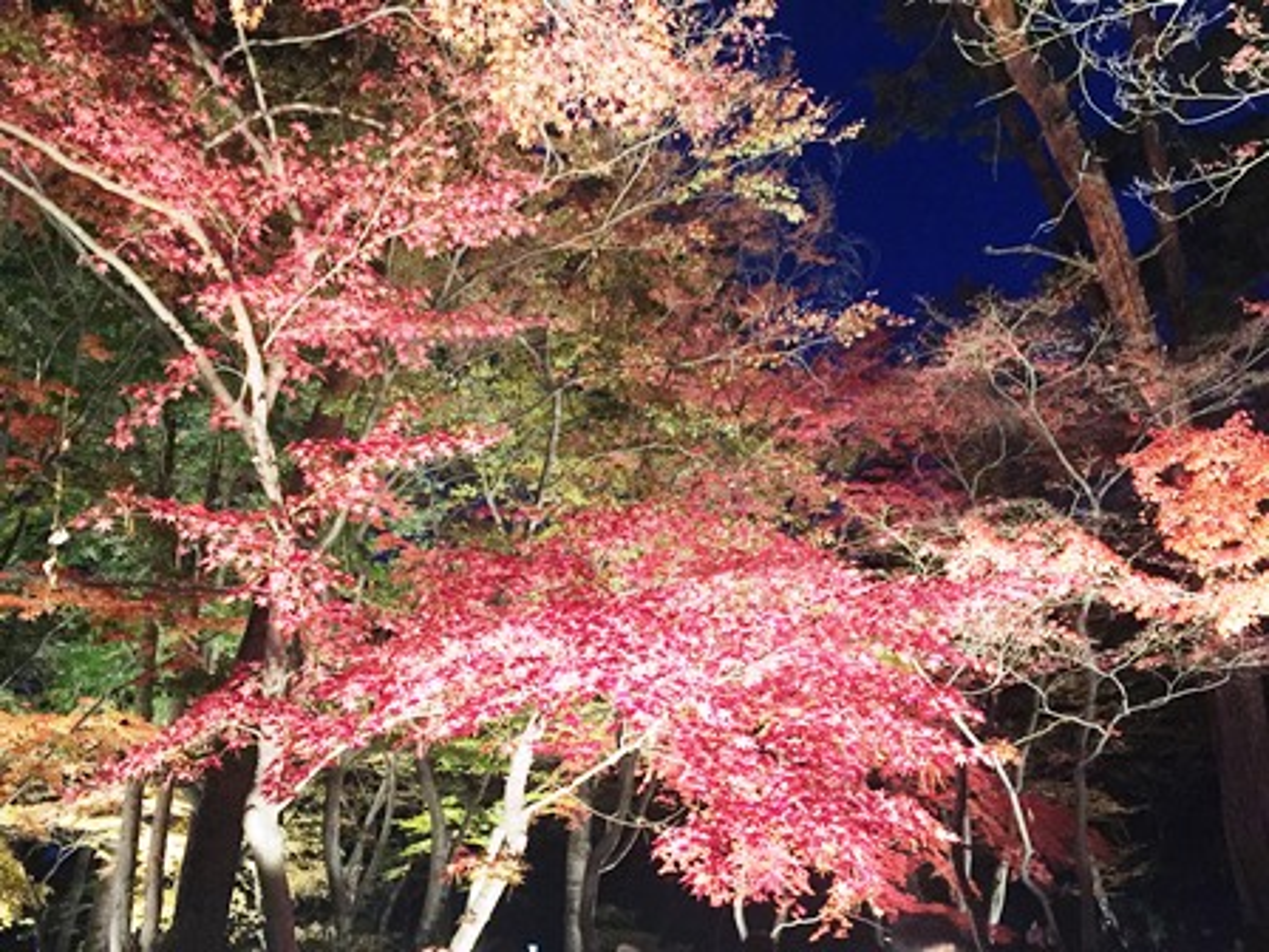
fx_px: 1063
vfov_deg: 48.2
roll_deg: +3.7
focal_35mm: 29
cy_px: 476
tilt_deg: +21.5
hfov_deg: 61.7
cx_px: 634
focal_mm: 4.15
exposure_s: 1/15
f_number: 2.2
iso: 320
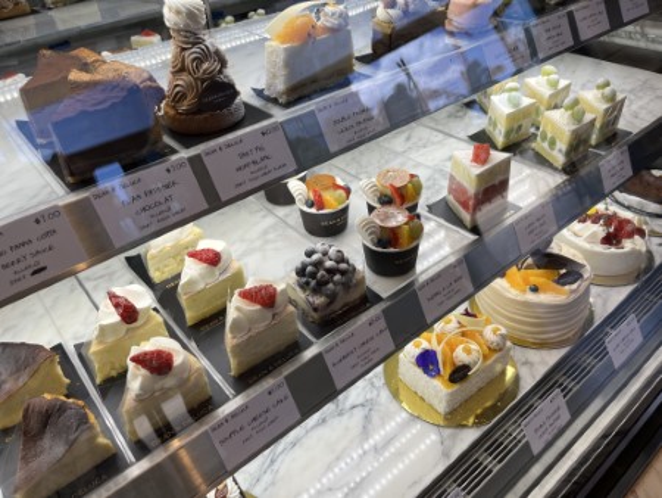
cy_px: 249
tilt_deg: -37.8
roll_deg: +5.6
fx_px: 497
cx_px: 331
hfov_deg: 67.3
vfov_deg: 53.1
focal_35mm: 26
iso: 50
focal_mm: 5.1
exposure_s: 1/1776
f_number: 1.6
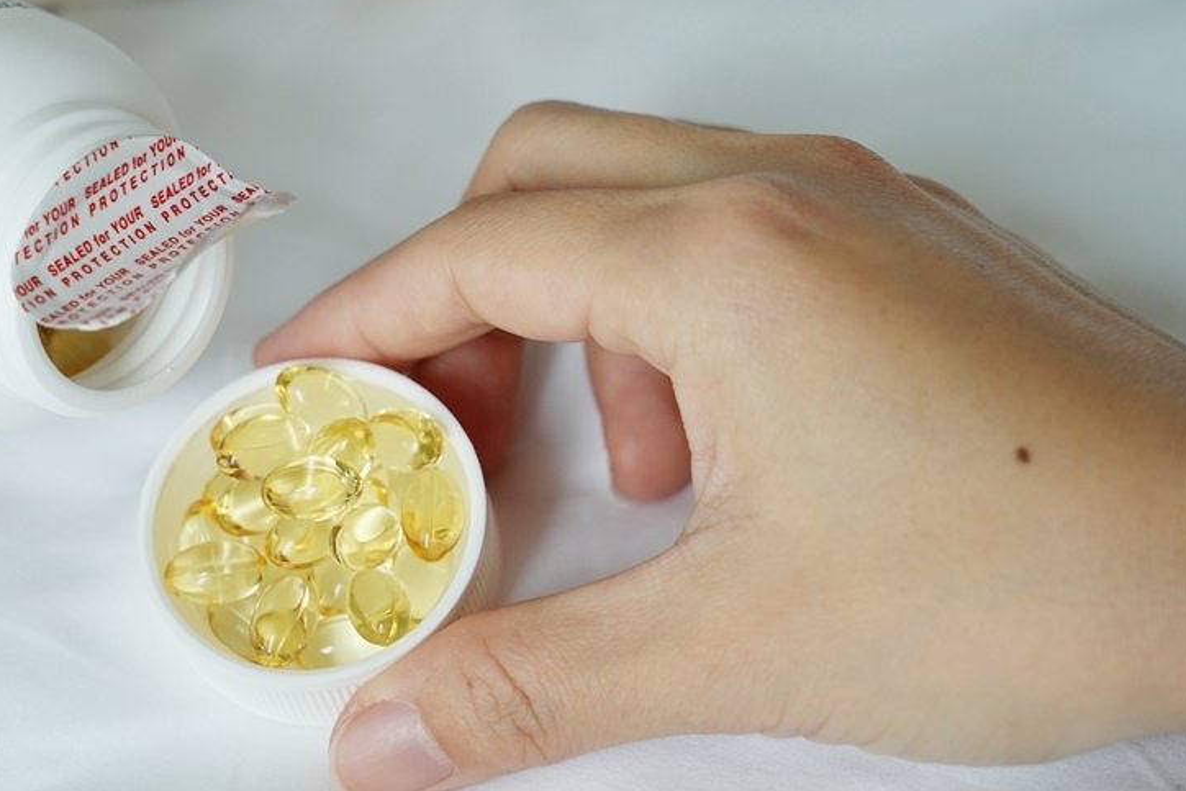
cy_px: 343
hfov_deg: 14.1
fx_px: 4778
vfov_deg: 9.5
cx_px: 390
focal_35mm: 145
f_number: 6.3
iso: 640
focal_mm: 105
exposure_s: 1/125
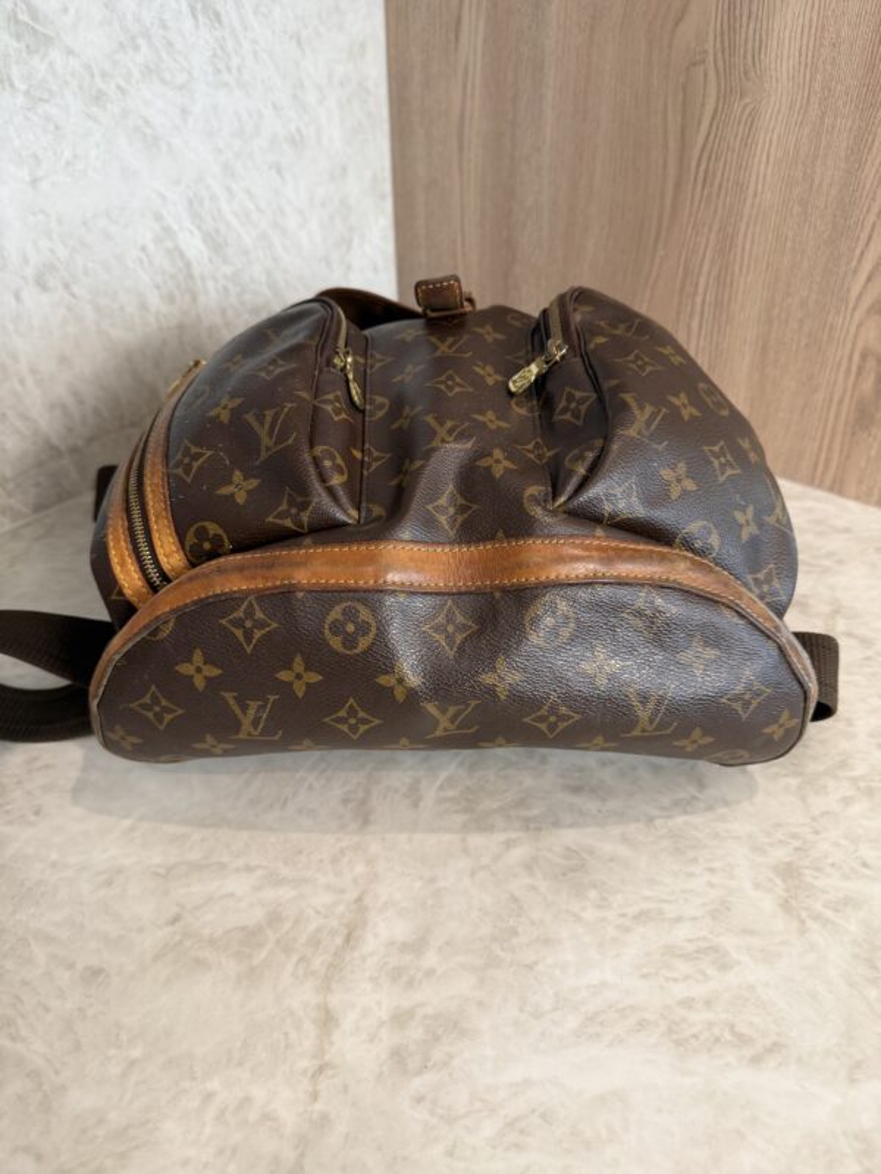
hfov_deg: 56.8
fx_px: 814
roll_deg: +1.1
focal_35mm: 24
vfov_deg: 71.6
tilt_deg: -33.4
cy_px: 587
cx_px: 440
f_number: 1.78
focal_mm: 6.76
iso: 160
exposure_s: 1/120
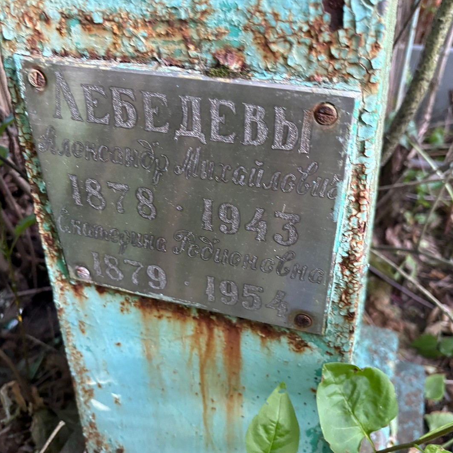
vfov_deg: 52.5
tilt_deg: -32.9
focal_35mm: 31
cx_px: 245
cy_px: 226
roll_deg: -4.6
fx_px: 459
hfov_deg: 52.5
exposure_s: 1/60
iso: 320
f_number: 1.6
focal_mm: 5.96
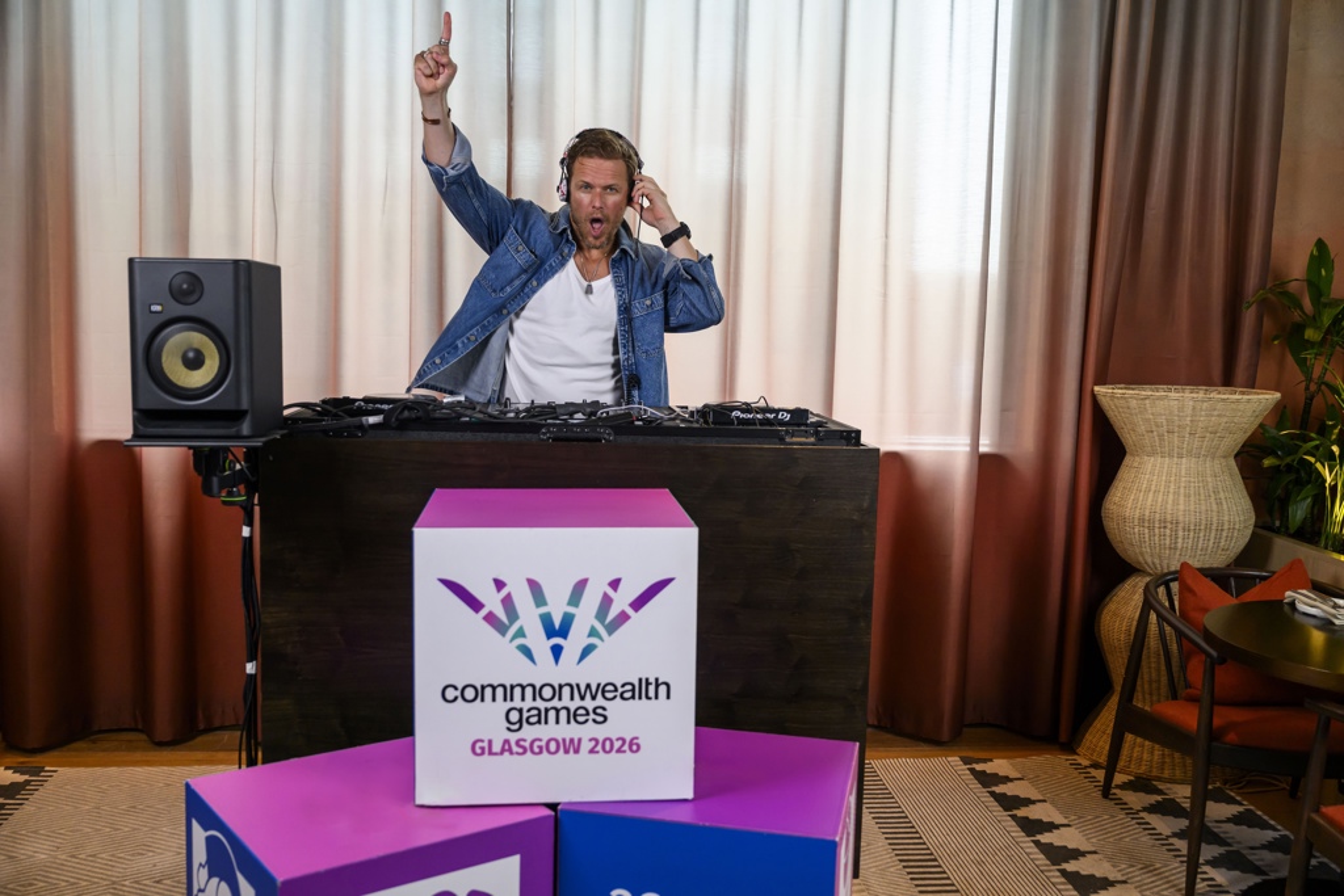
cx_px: 672
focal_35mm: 34
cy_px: 448
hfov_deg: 55.8
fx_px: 1269
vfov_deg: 38.9
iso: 2000
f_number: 3.2
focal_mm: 34
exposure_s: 1/400
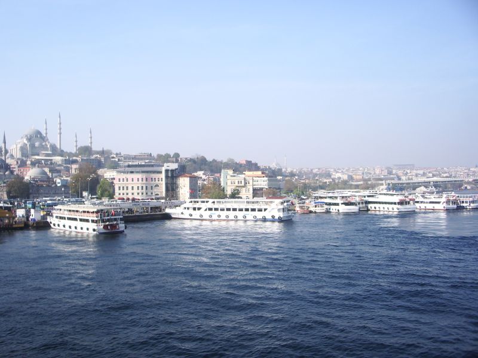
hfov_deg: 52.6
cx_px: 239
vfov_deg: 40.7
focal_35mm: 35
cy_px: 179
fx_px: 483
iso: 50
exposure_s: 1/320
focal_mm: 5.8
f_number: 4.3
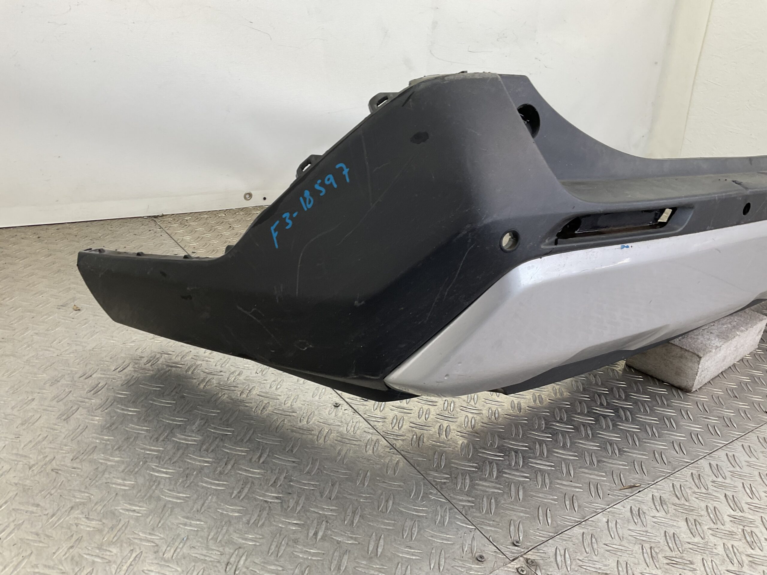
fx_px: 643
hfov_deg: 61.7
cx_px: 384
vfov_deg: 48.2
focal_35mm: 29
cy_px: 288
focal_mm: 3
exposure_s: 1/100
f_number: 1.8
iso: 20
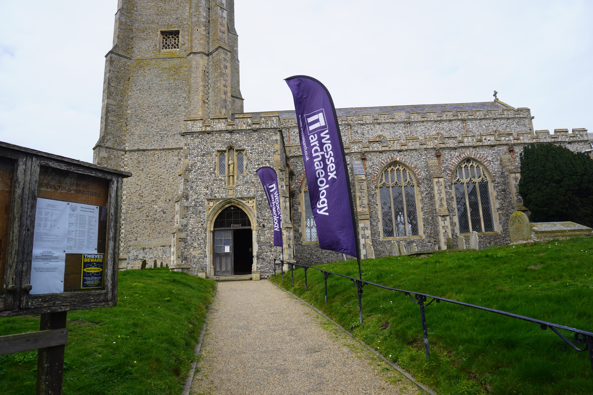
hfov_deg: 73.7
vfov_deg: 53.1
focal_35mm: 24
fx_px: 395
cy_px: 198
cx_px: 296
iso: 100
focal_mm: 16
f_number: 5
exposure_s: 1/320
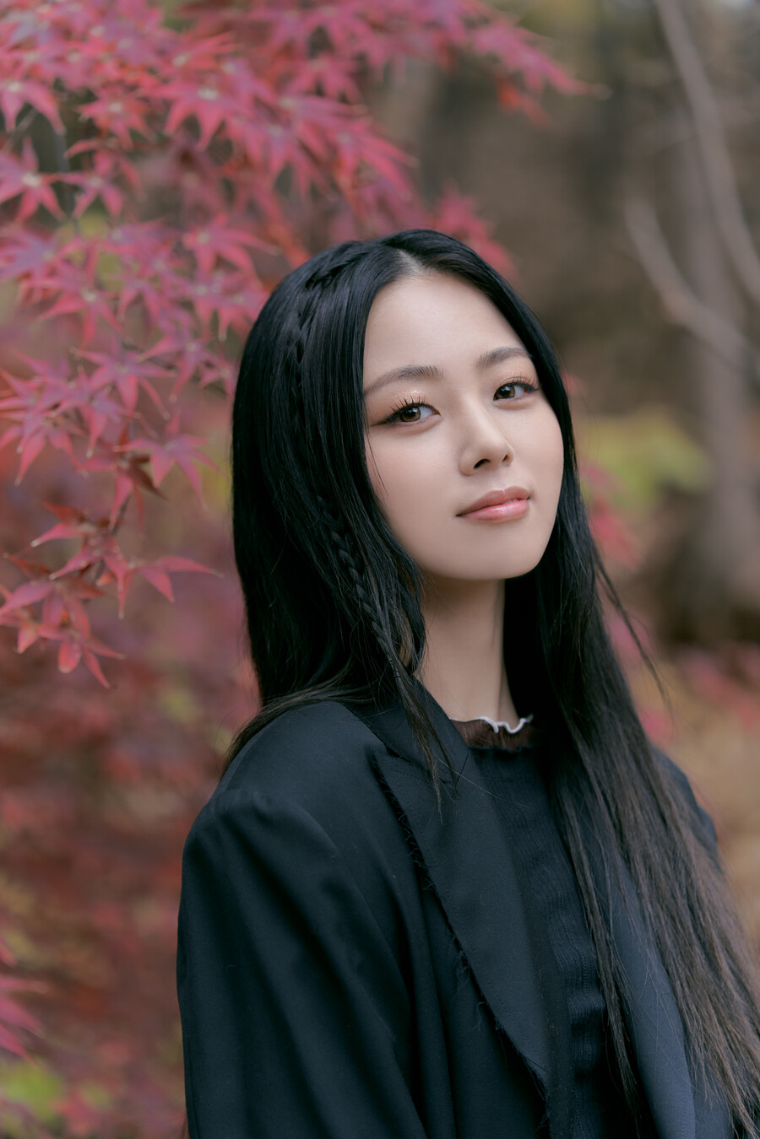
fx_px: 3071
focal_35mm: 97
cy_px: 570
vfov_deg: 21.0
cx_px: 380
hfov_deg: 14.1
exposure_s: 1/125
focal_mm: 97
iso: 200
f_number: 2.8
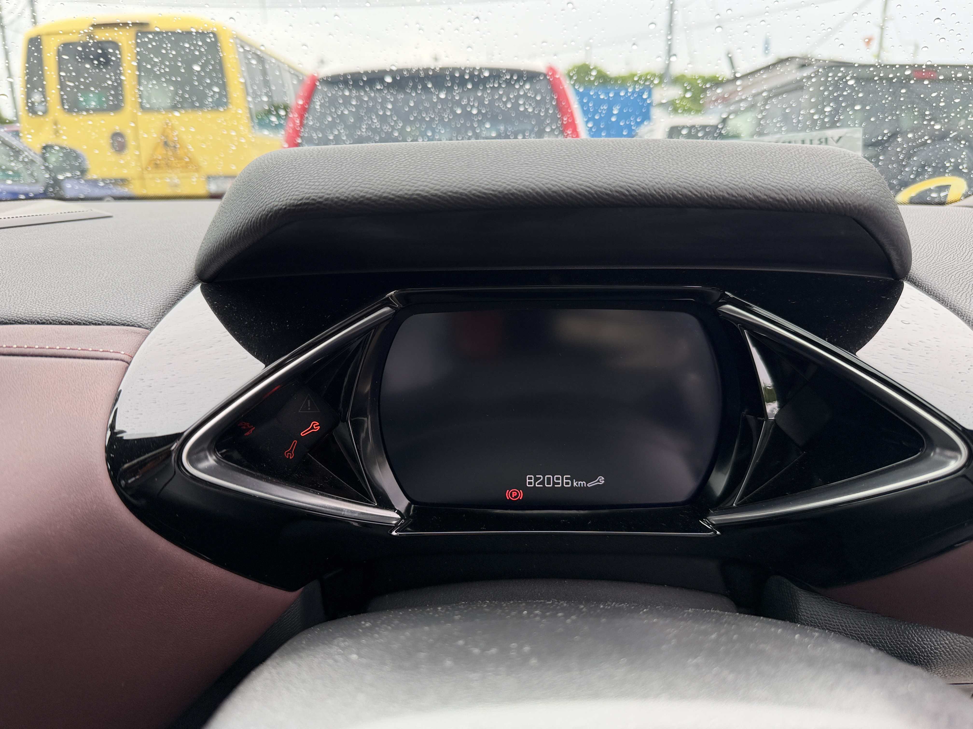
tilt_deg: -15.5
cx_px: 486
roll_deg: -0.5
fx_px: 675
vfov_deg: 56.8
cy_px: 364
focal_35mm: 24
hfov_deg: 71.6
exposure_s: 1/177
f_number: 1.78
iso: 80
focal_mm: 6.76
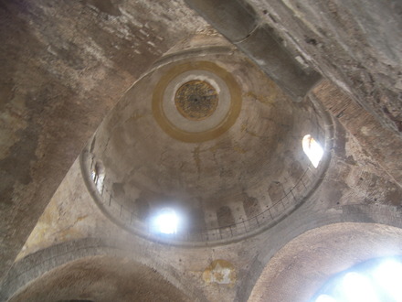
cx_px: 201
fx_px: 279
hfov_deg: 71.6
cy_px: 151
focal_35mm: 24
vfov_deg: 56.8
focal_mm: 5
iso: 100
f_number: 2.8
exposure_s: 1/10
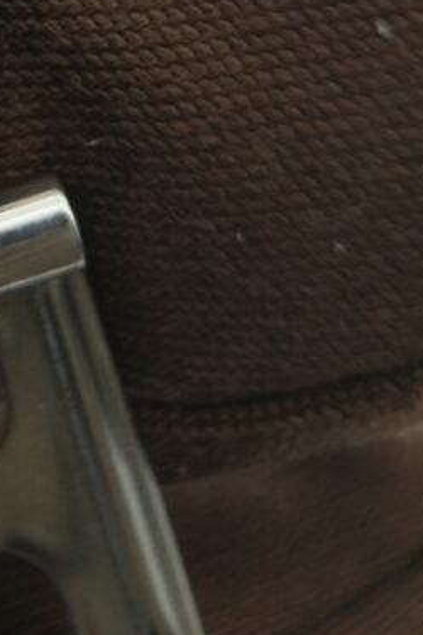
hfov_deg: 5.6
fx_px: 4212
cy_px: -537
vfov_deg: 8.3
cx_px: -476
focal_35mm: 239
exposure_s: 1/250
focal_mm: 35
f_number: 5
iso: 400
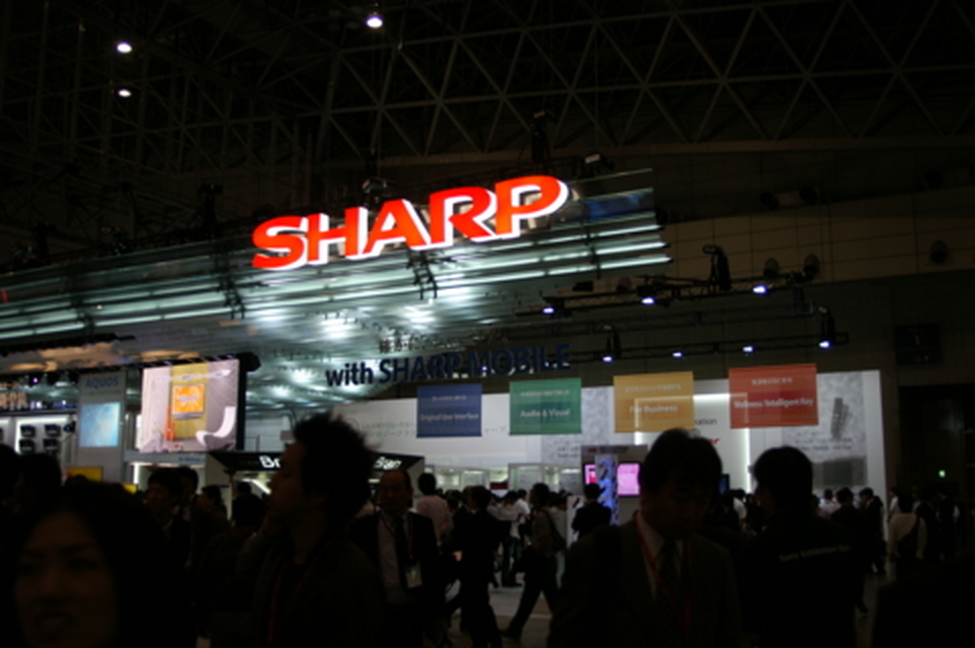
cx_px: 488
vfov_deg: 36.8
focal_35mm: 36
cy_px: 324
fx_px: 974
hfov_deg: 53.2
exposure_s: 1/50
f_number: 4.5
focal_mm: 24
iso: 100
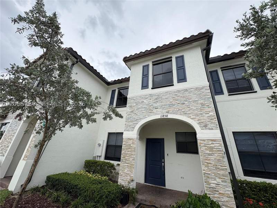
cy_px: 104
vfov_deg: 85.7
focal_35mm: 14
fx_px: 112
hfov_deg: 102.1
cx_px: 138
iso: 50
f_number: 2.2
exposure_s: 1/681
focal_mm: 2.22
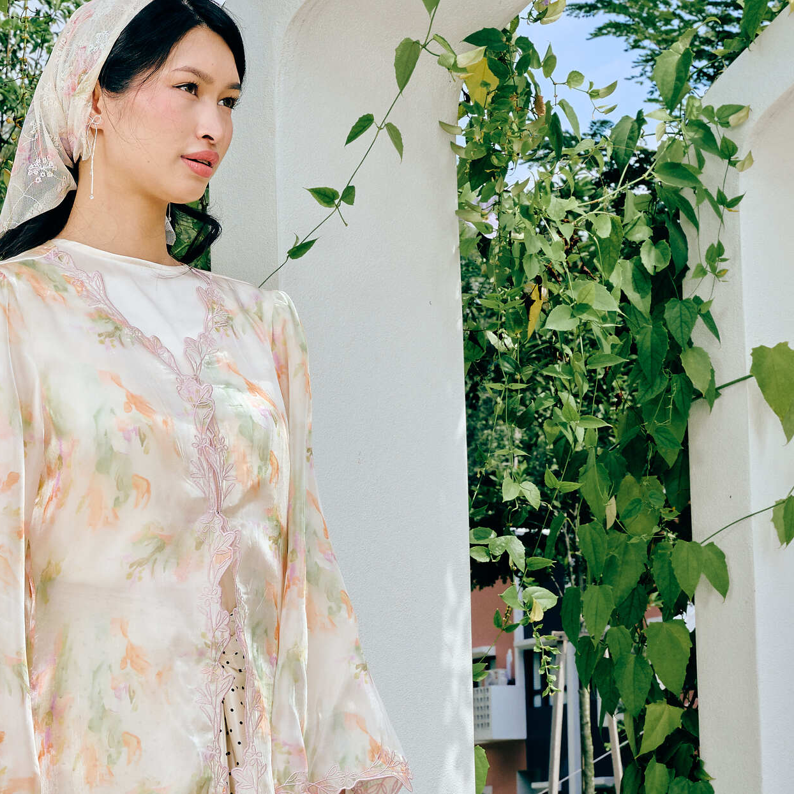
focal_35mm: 110
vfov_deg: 15.8
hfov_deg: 15.6
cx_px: 74
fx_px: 2855
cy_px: 603
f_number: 10
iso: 125
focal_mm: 39
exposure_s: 1/125
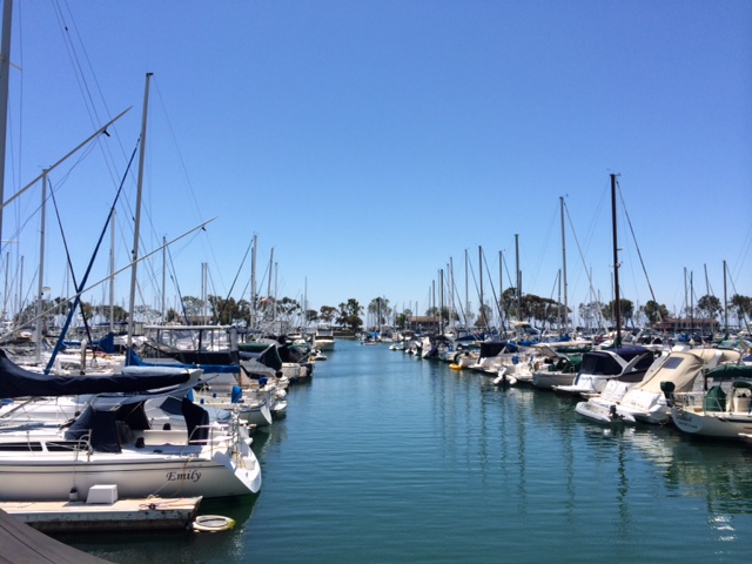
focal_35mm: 30
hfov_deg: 60.0
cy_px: 282
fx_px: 652
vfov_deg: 46.8
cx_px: 376
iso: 32
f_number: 2.2
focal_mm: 4.12
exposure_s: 1/2933
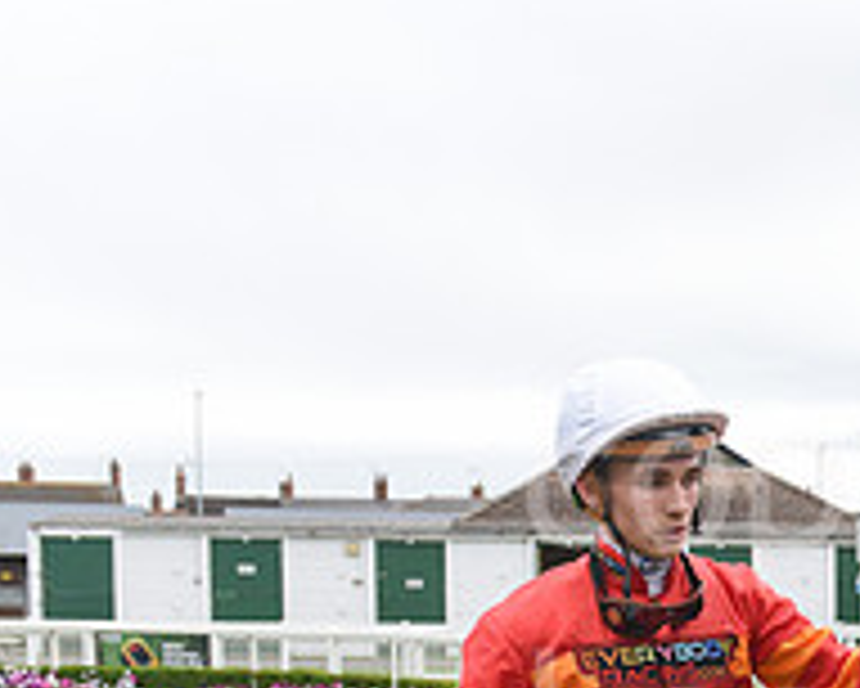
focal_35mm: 91
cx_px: 1117
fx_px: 2317
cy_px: 767
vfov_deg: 16.4
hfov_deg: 19.4
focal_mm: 32
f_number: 5
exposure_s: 1/1000
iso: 800
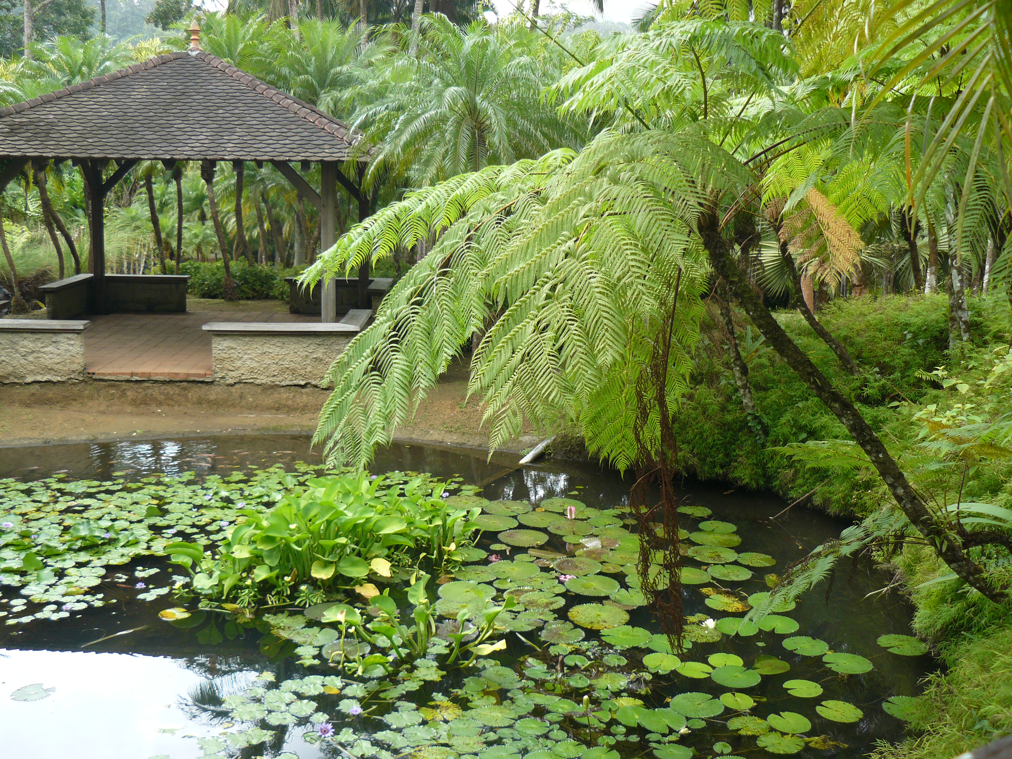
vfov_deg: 39.7
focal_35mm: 36
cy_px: 380
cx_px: 506
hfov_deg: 51.4
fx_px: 1052
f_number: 2.8
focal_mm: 6
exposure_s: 1/100
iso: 100
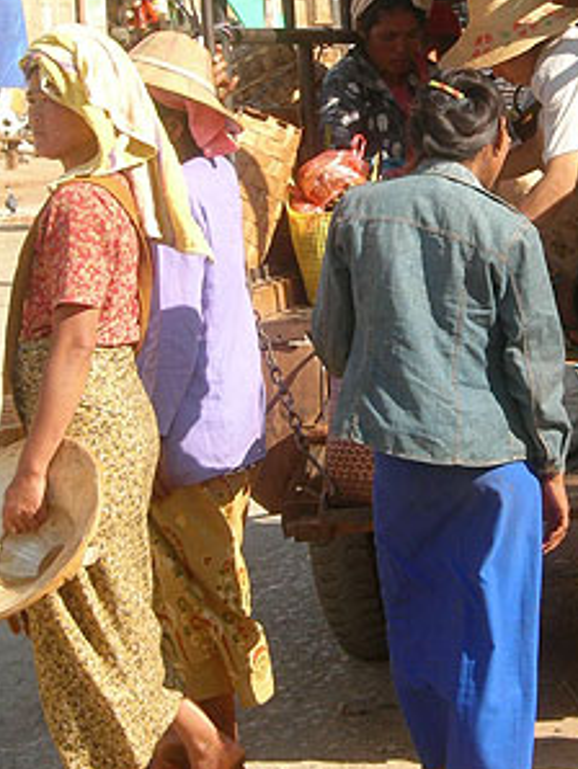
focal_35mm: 143
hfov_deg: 10.4
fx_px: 3179
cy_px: 237
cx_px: 480
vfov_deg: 13.8
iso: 50
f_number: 6.8
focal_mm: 17
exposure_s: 1/122
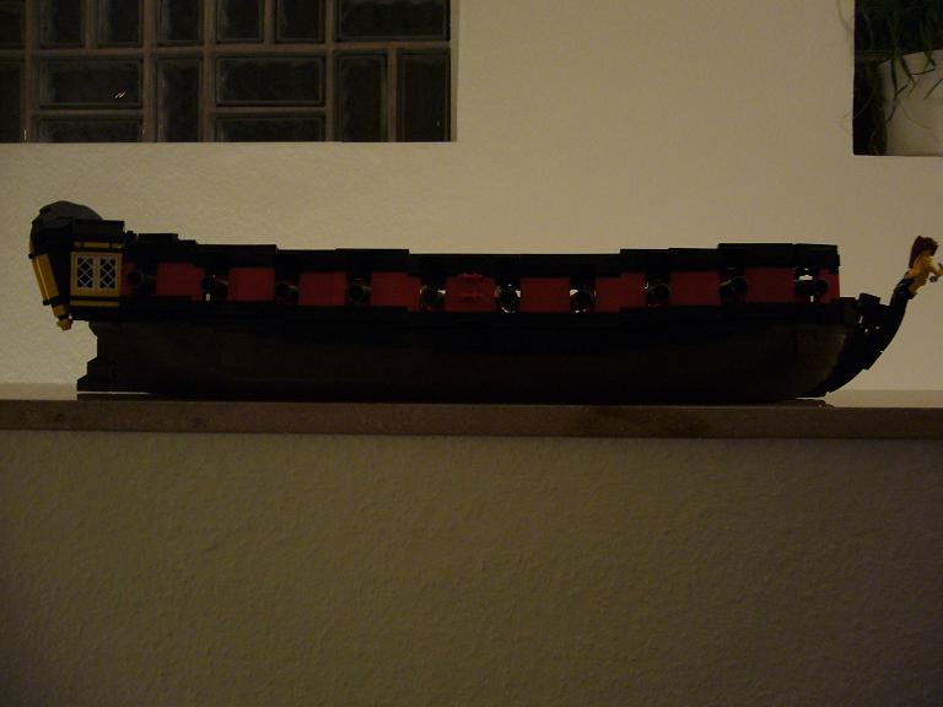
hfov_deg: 52.6
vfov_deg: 40.7
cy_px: 354
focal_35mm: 35
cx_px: 472
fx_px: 953
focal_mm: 5.8
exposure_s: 1/8
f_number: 2.8
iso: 200
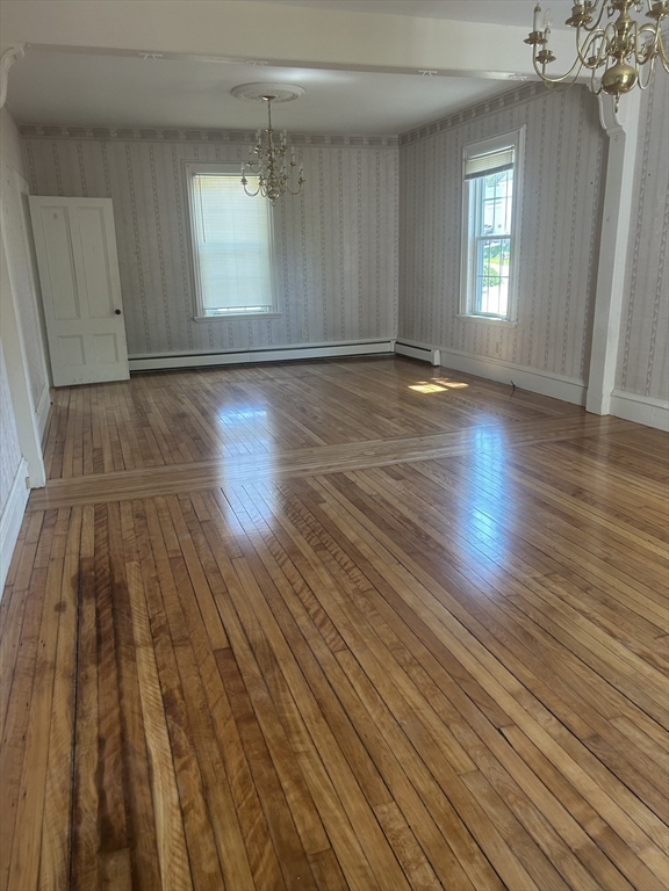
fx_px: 670
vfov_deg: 67.3
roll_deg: +1.2
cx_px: 334
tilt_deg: -16.4
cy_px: 446
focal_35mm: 26
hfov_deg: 53.1
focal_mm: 5.7
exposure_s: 1/105
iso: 125
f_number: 1.5
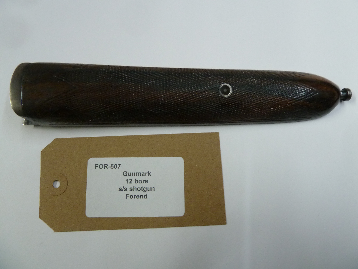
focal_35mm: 25
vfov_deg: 54.9
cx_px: 179
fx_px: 259
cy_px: 134
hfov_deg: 69.4
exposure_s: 1/30
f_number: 3.3
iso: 250
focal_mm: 4.1
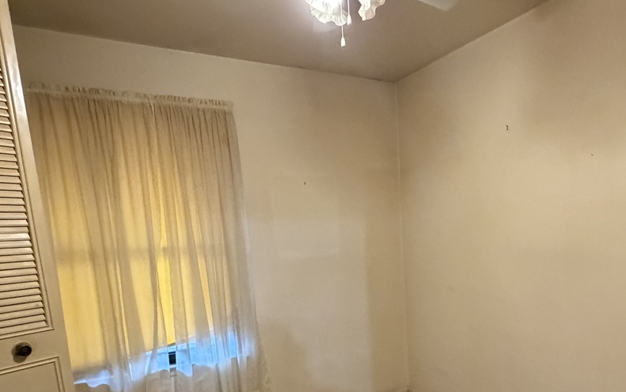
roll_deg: +1.9
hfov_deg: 66.9
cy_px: 310
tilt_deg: -11.1
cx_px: 408
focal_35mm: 27
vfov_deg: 44.0
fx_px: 461
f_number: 2.2
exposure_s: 1/60
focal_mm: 2.22
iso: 1000
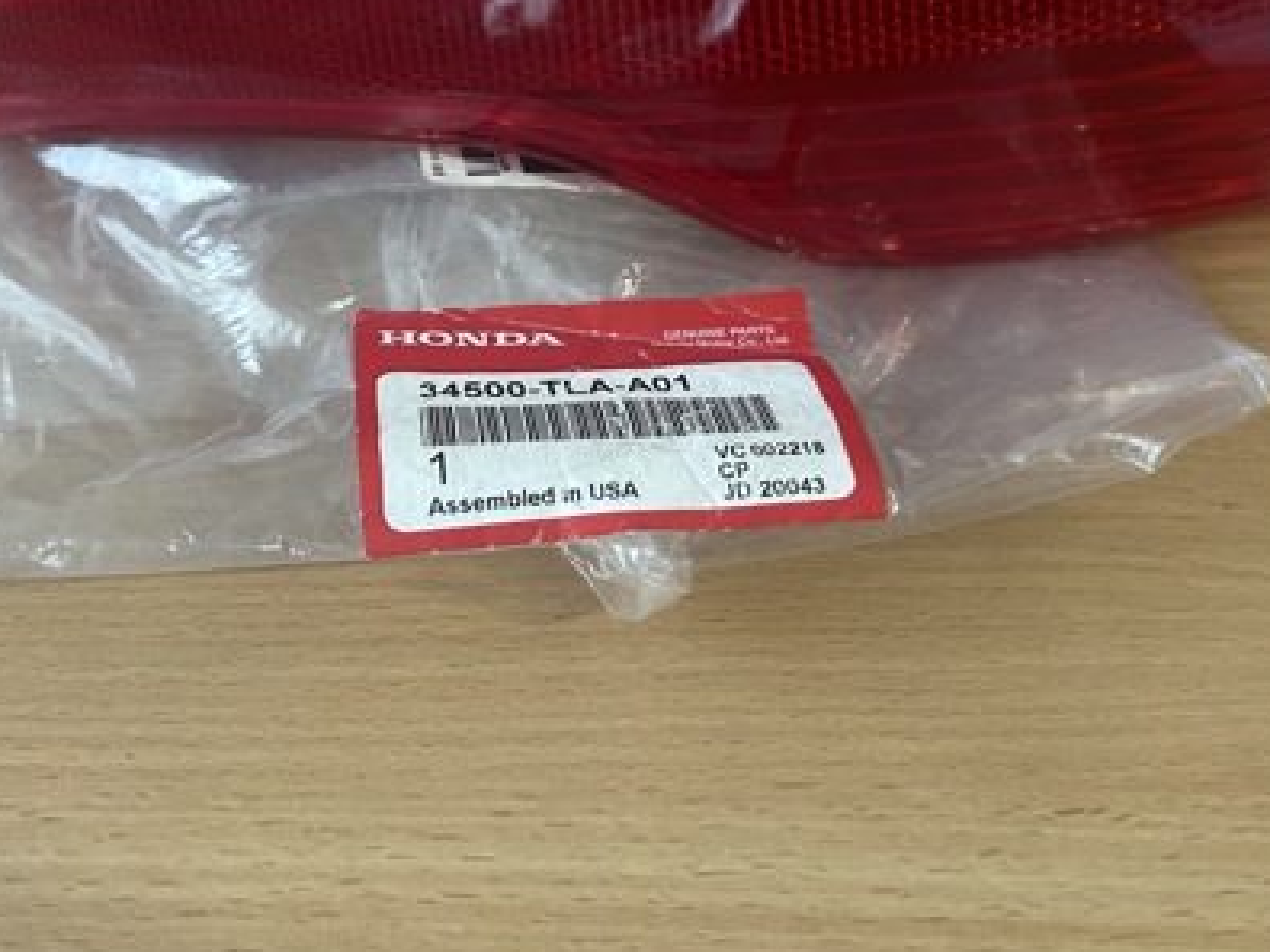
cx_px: 545
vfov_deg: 34.2
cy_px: 380
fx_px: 1541
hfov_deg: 44.7
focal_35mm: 42
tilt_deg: -54.2
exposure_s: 1/60
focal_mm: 5.7
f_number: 1.5
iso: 250
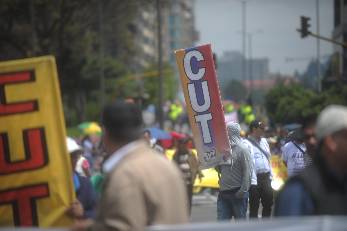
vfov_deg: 6.9
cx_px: 174
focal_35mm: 200
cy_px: 116
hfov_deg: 10.3
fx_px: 1927
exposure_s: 1/1250
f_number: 2.8
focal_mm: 200
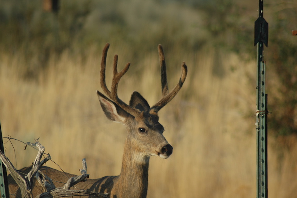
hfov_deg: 4.6
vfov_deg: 3.0
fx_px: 3708
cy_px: 99
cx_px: 148
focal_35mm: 450
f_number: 5.6
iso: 200
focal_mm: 300
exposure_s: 1/400
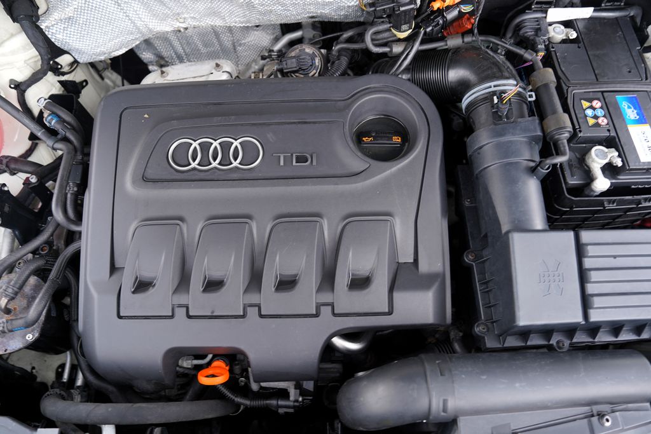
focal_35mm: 24
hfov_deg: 73.7
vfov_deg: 53.1
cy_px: 217
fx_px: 434
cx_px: 326
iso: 100
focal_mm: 24
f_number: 4
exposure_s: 1/60
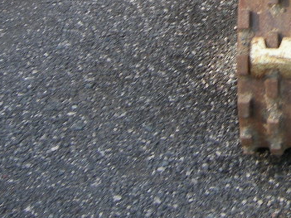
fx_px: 933
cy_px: -84
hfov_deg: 17.0
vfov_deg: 12.8
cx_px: 348
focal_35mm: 111
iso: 64
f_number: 3.2
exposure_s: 1/92.5
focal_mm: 6.3
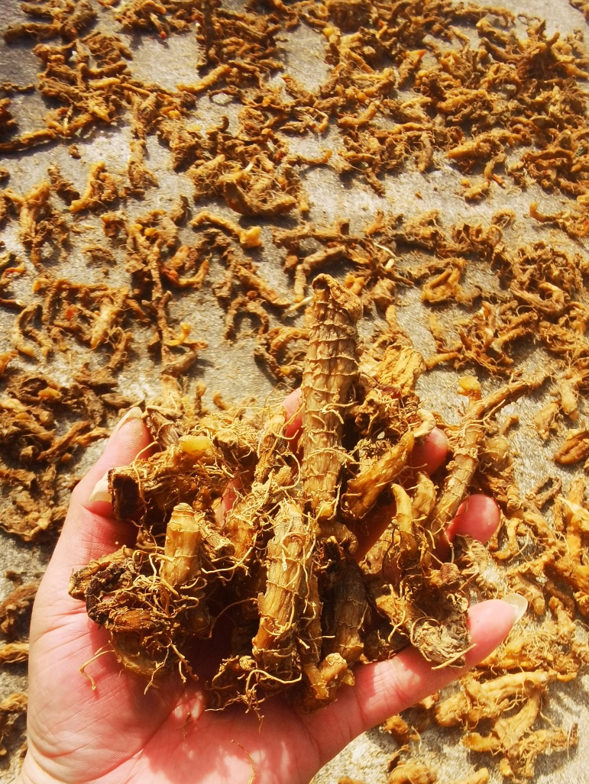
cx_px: 304
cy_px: 391
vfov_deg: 65.3
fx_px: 612
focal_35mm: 27
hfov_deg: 51.4
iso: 50
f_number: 2.2
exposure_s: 1/529
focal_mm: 2.26
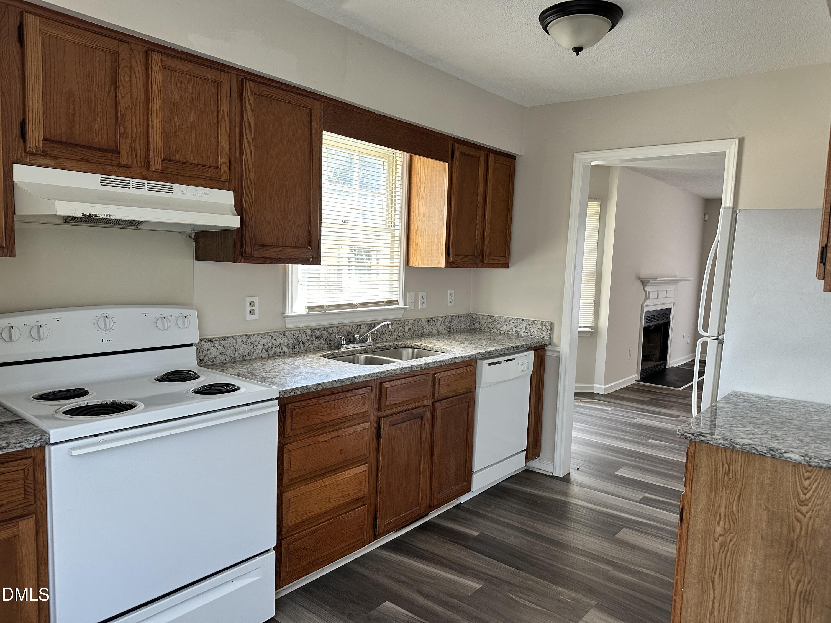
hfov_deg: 71.6
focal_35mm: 24
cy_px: 312
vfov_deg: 56.8
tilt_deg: -3.7
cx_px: 416
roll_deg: -1.9
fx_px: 576
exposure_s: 1/121
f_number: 1.78
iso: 160
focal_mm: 6.86
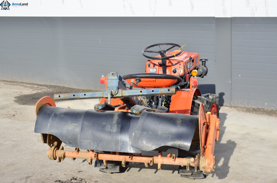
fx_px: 461
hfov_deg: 33.5
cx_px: 138
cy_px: 92
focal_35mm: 60
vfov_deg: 22.5
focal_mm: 40
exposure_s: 1/200
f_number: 10
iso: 125
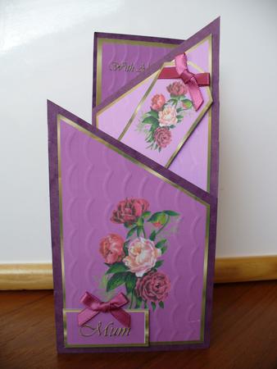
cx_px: 138
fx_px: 394
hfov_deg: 38.7
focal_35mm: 37
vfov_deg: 50.1
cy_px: 184
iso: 64
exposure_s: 1/100
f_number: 2.8
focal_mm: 6.1
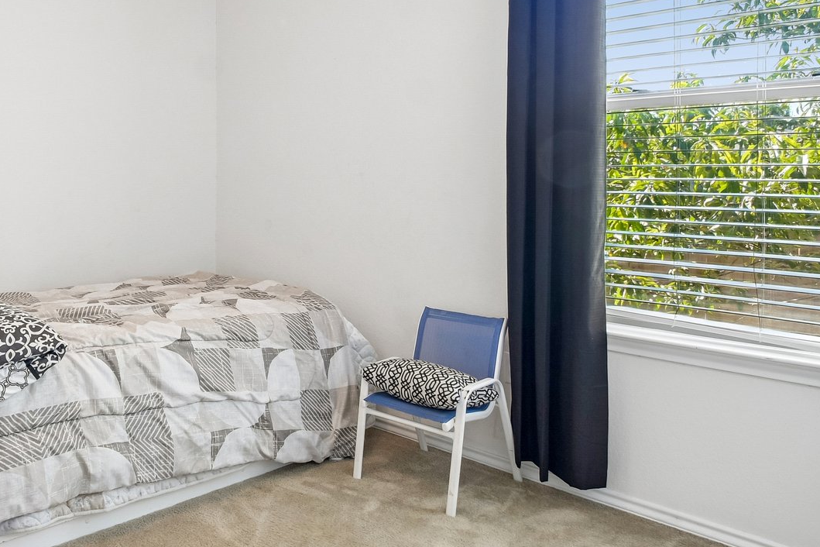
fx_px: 661
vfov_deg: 43.7
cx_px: 153
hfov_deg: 58.3
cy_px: 146
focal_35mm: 29
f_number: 8
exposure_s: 1/6
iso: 400
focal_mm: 10
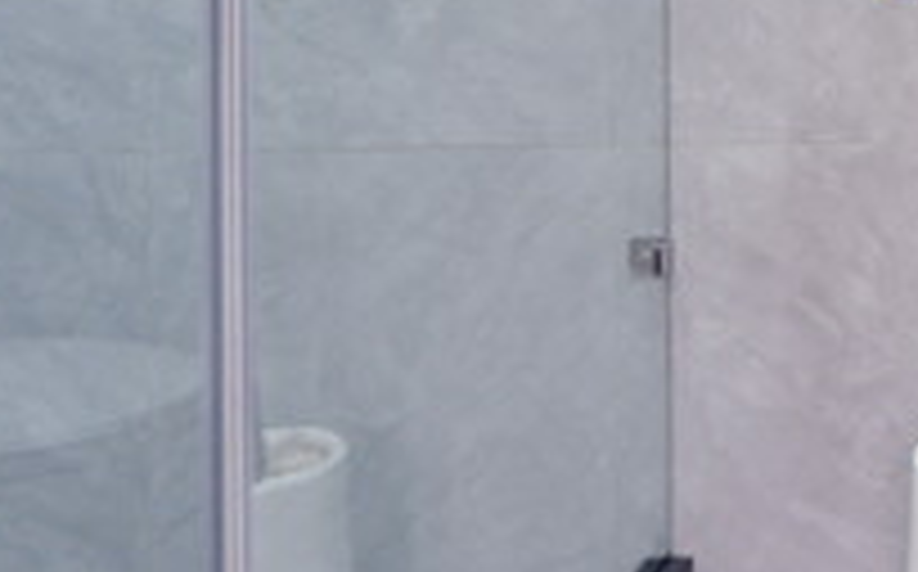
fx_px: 1799
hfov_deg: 24.0
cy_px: -279
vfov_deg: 16.5
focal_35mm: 72
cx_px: 1287
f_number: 3.5
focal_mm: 16
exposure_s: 1/25
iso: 500
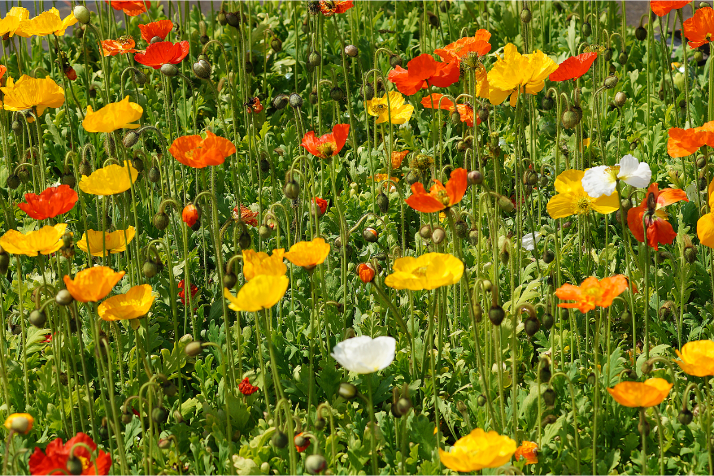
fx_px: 2975
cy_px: 238
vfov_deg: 9.1
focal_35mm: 150
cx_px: 357
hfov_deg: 13.7
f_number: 7.1
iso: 100
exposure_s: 1/250
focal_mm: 100
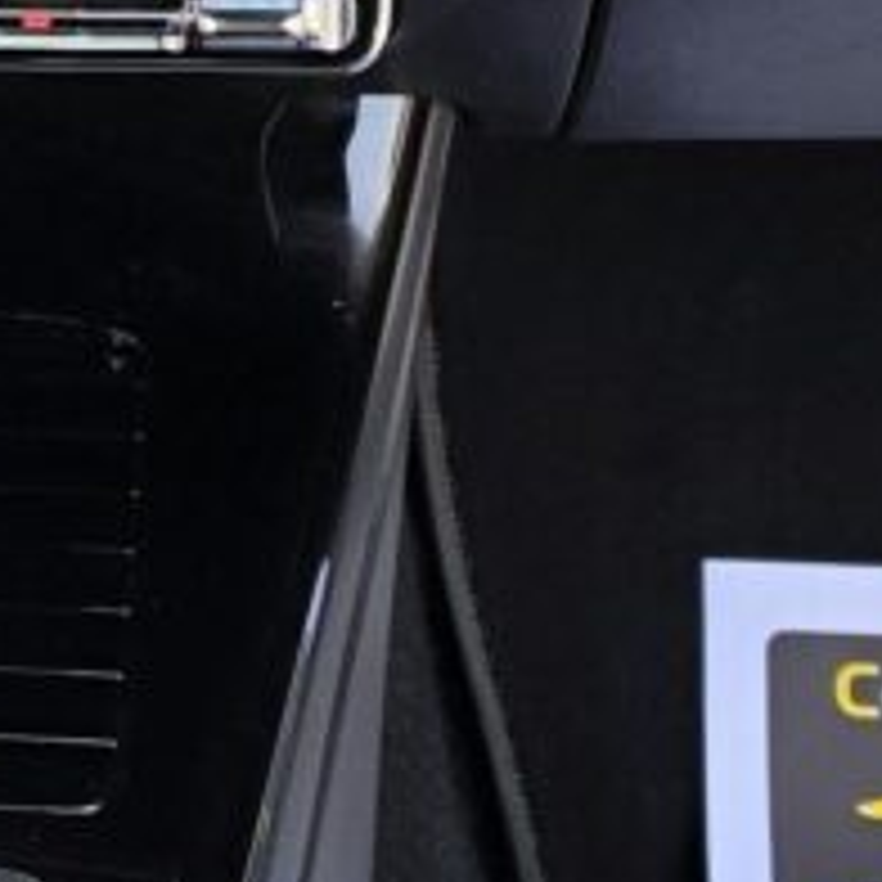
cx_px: -423
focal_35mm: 166
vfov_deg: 10.3
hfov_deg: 10.2
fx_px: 4785
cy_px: -202
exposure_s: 1/66.7
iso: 10
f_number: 1.4
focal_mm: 6.5
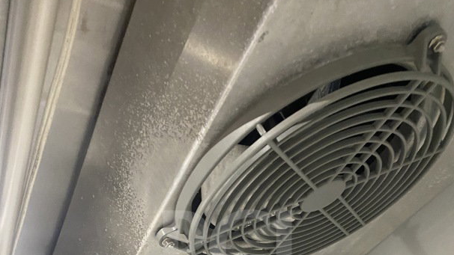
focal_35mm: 38
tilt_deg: +19.2
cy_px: 270
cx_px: 227
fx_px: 457
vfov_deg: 28.7
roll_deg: +27.7
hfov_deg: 52.8
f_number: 1.8
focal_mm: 4.25
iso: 500
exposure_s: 1/47
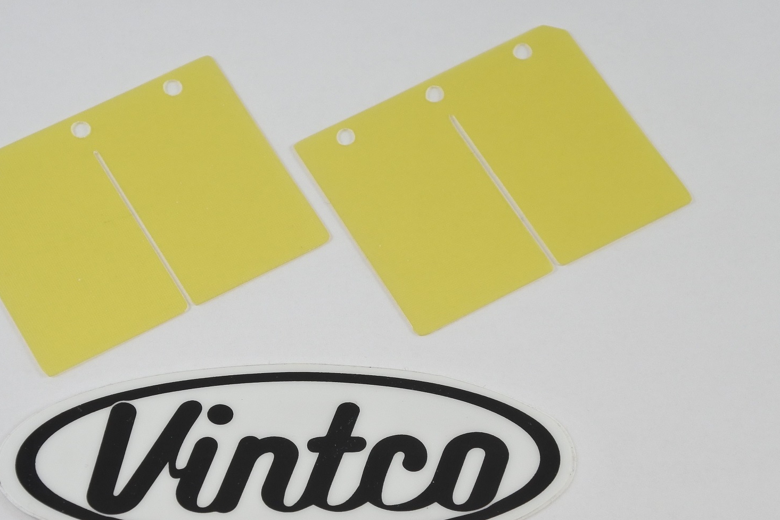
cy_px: 307
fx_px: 1625
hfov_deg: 26.9
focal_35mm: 75
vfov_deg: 18.2
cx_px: 312
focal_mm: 21.4
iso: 400
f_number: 4.8
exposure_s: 1/125
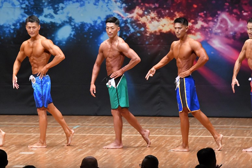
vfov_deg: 5.4
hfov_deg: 8.1
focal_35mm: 255
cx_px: 126
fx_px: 1784
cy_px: 84
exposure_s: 1/400
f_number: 5.6
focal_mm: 170
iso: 8000
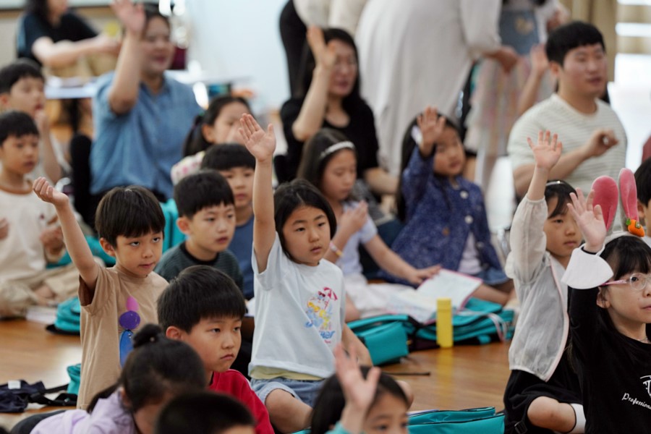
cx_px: 326
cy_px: 217
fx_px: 3616
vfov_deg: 6.9
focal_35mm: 200
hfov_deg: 10.3
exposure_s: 1/250
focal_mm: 200
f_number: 4
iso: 1600
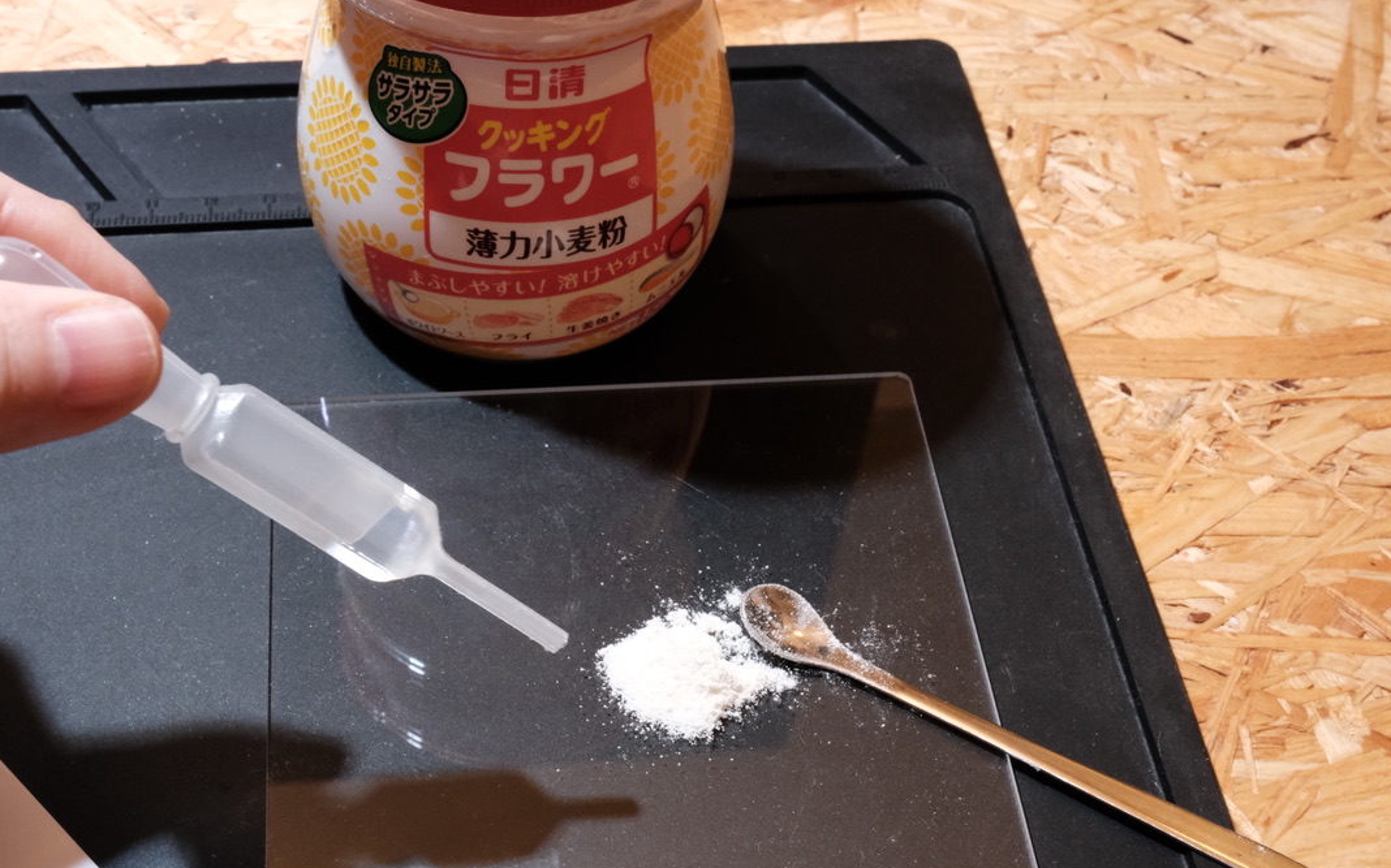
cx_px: 697
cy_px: 422
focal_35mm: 57
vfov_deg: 22.7
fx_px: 2160
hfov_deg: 35.7
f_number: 18
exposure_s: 1/20
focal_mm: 36.5
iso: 3200
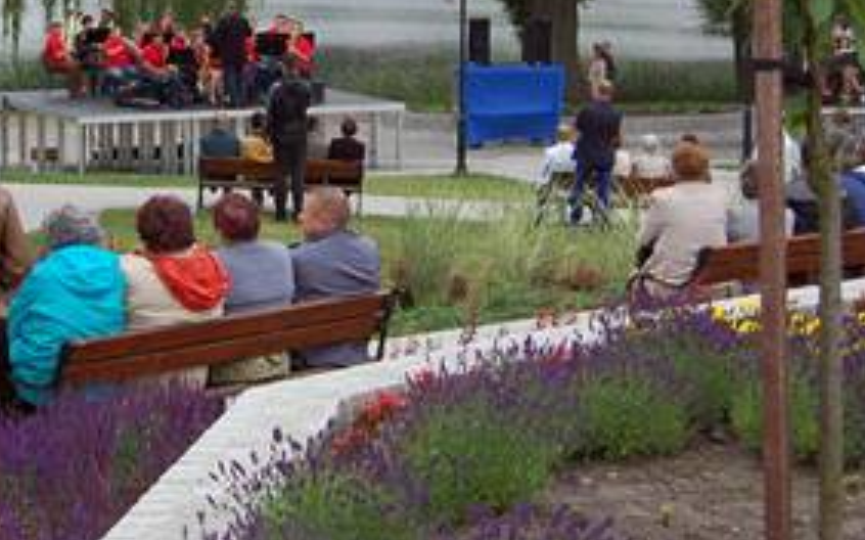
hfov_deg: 22.5
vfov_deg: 14.2
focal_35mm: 91
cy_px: 35
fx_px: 2144
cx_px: 172
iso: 250
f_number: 5.6
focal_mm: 28
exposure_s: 1/125
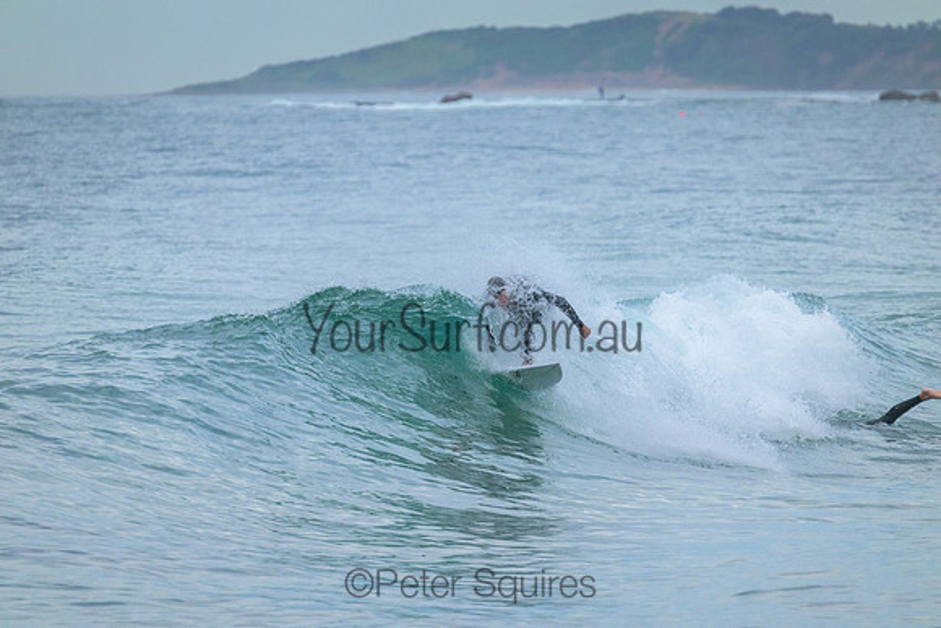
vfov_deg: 2.3
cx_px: 470
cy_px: 314
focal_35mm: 610
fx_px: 15948
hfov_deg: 3.4
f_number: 11
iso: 3600
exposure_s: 1/1250
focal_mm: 610
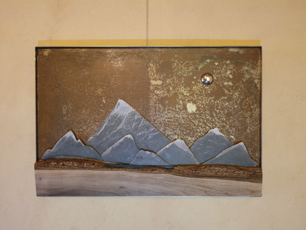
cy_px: 115
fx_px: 204
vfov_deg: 59.0
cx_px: 153
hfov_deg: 73.9
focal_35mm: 23
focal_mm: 6.11
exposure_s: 1/25
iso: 2766
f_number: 1.65
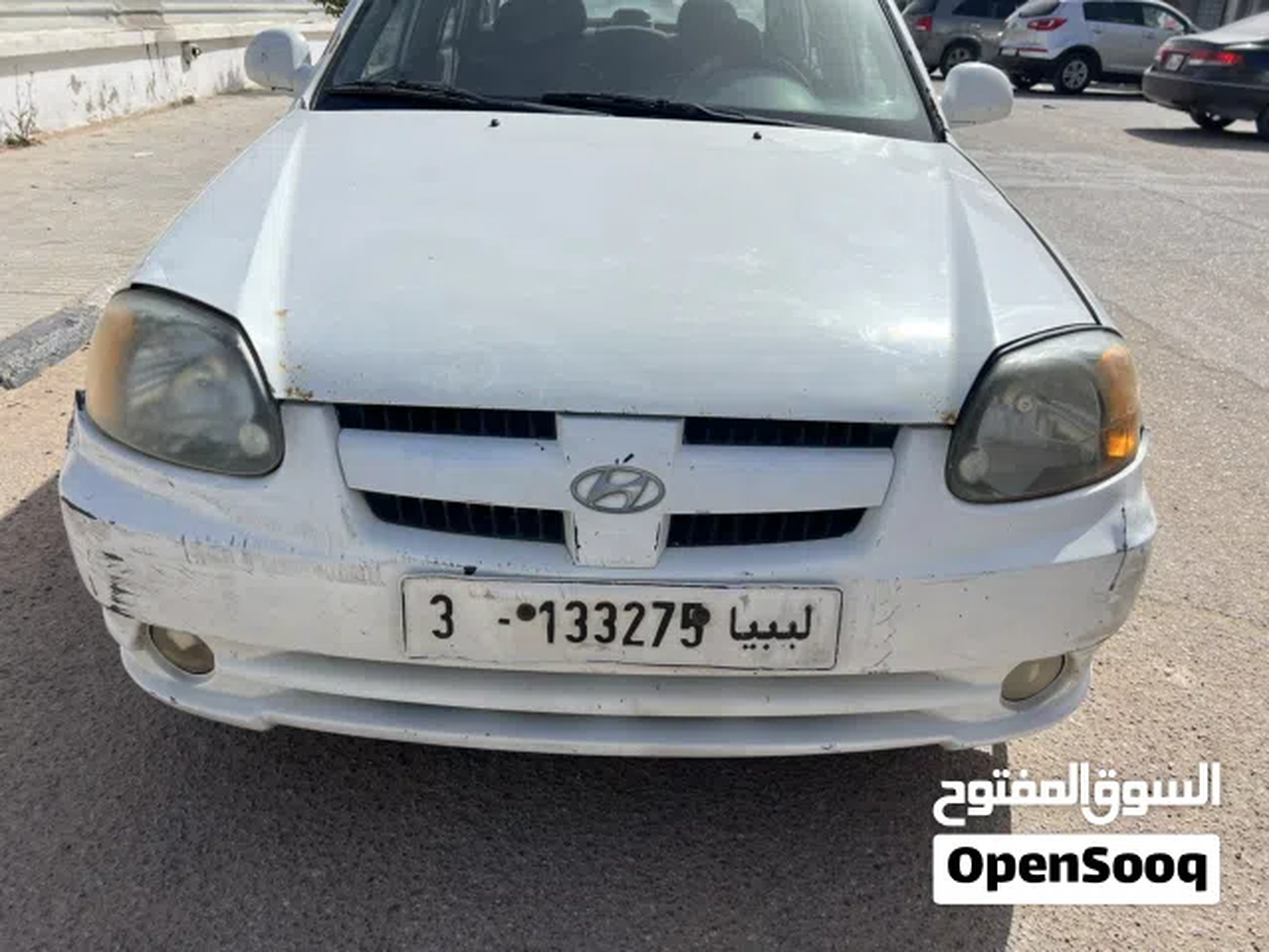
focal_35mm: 26
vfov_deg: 53.1
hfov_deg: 67.3
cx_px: 634
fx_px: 953
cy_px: 476
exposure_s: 1/6211
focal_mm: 5.7
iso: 50
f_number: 1.5
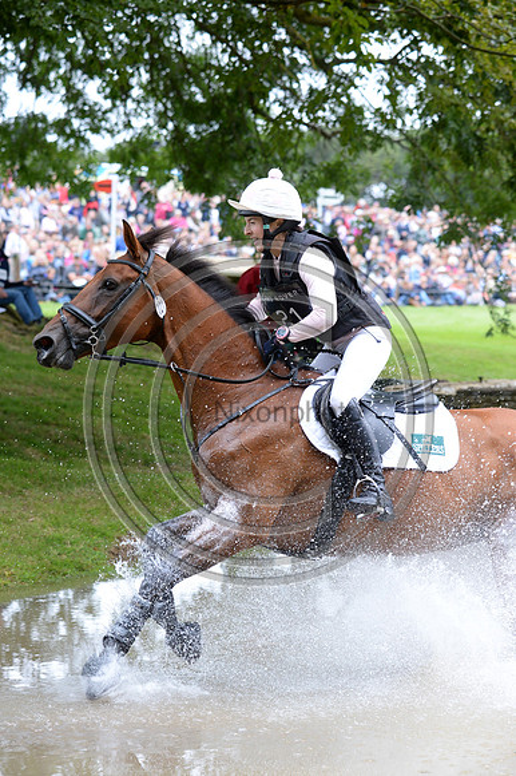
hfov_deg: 10.5
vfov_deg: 15.8
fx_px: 2798
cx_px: 258
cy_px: 388
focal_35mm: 130
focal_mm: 130
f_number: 5.6
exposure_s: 1/1000
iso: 2000
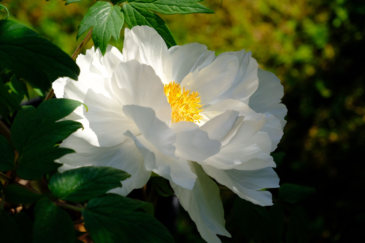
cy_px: 122
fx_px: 1065
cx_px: 182
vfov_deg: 13.0
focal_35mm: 105
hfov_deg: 19.5
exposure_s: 1/640
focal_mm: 70.2
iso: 200
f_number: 5.6
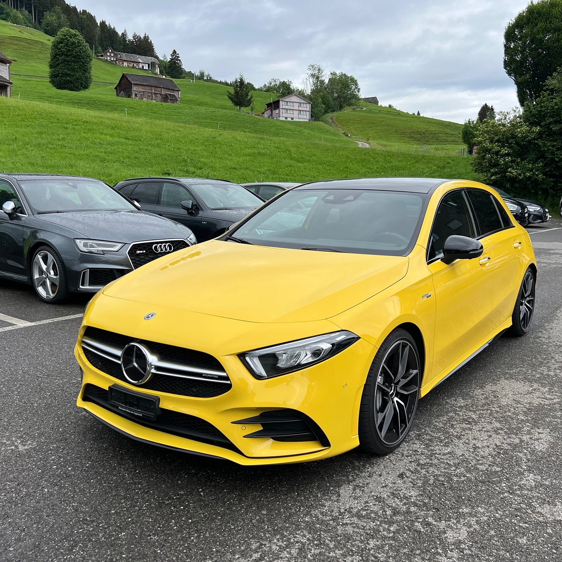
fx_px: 569
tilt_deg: -9.3
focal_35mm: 31
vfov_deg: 52.5
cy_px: 283
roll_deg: -1.7
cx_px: 307
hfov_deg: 52.5
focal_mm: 5.7
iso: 50
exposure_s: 1/1395
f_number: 1.5
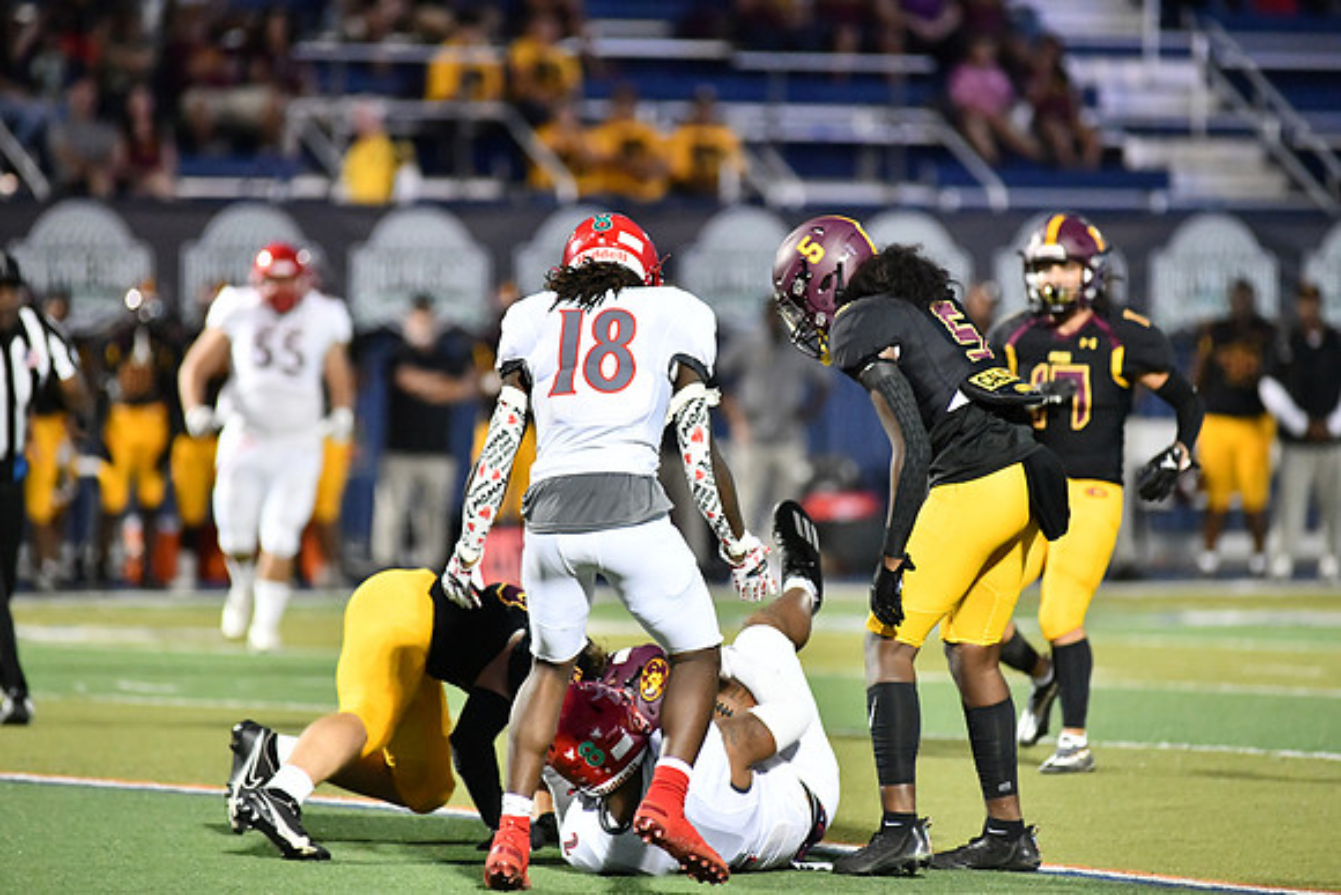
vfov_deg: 4.6
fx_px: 11177
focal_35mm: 300
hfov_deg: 6.9
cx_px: 670
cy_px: 448
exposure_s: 1/1250
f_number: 4
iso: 11400
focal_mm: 300
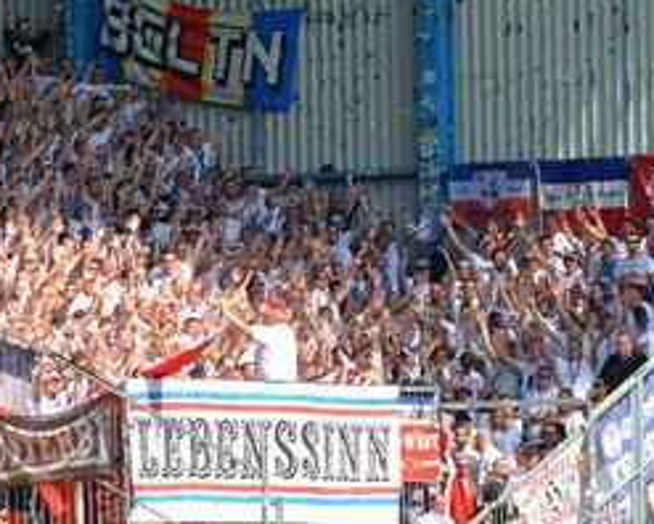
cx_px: 45
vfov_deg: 5.6
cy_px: 307
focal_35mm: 279
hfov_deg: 6.9
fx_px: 5405
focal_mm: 86
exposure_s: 1/1250
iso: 250
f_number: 5
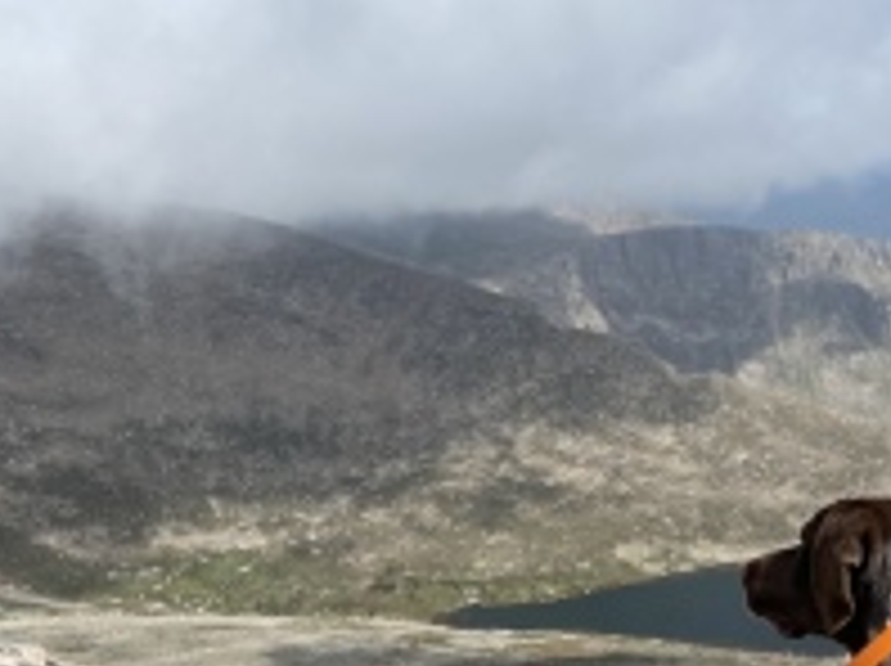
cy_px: 504
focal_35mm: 48
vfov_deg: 29.7
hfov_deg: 37.2
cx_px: 801
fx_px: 1234
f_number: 1.8
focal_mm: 4.25
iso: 32
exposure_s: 1/4115
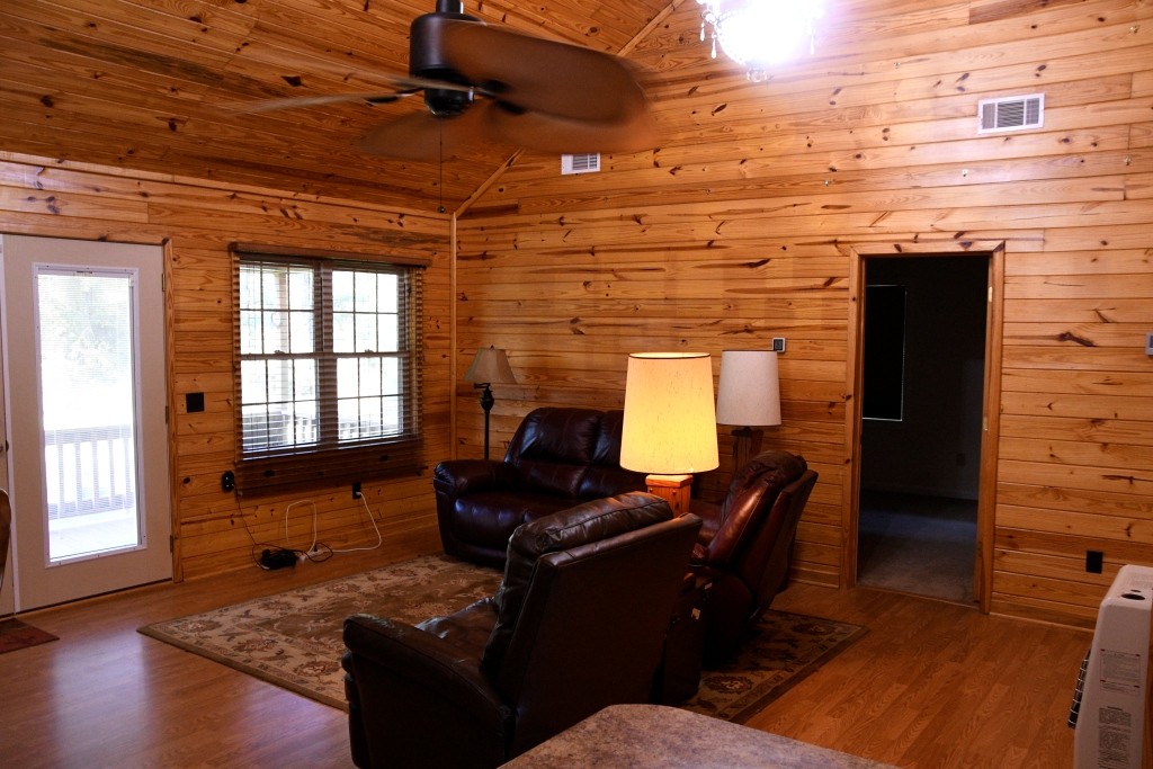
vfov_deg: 43.6
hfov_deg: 61.9
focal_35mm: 30
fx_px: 961
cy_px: 384
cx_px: 576
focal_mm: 20
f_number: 6.3
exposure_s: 1/30
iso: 2500
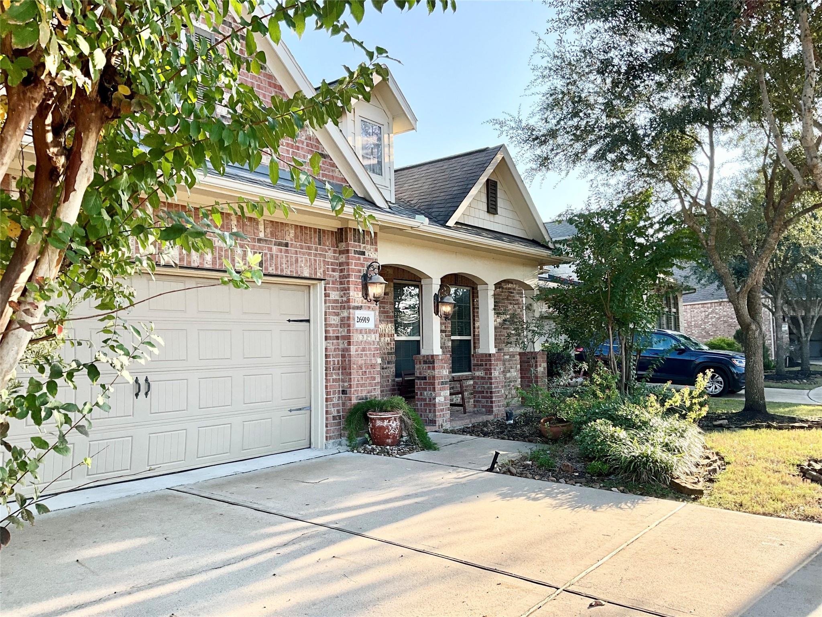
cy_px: 308
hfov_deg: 61.7
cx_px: 411
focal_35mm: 29
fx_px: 689
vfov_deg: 48.2
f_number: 1.8
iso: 25
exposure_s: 1/378
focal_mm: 3
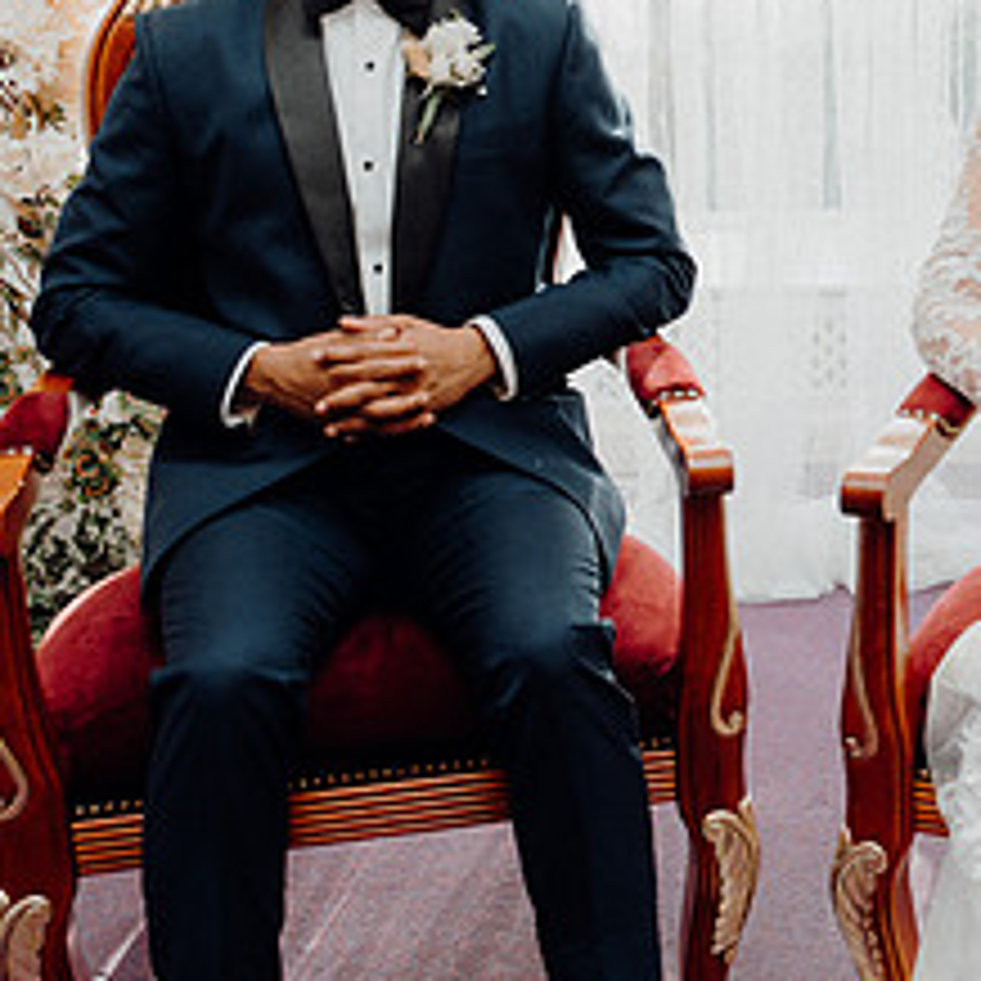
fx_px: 2180
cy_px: 263
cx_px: 864
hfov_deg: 24.7
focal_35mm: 68
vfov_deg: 25.1
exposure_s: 1/200
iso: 125
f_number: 3.5
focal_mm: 30
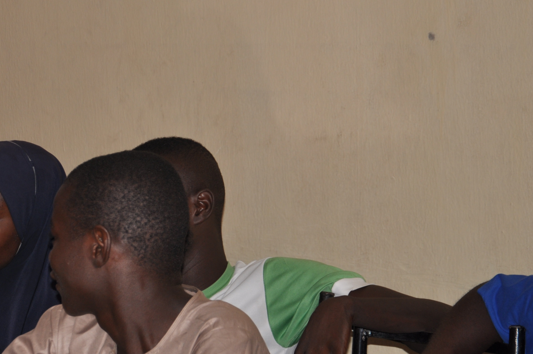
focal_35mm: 157
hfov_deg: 13.1
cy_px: 179
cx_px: 141
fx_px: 2321
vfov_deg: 8.7
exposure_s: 1/60
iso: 200
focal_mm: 62
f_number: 5.3
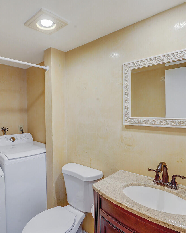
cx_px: 72
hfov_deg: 60.2
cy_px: 115
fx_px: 158
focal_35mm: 23
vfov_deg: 72.6
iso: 320
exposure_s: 1/6
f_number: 11
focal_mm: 16
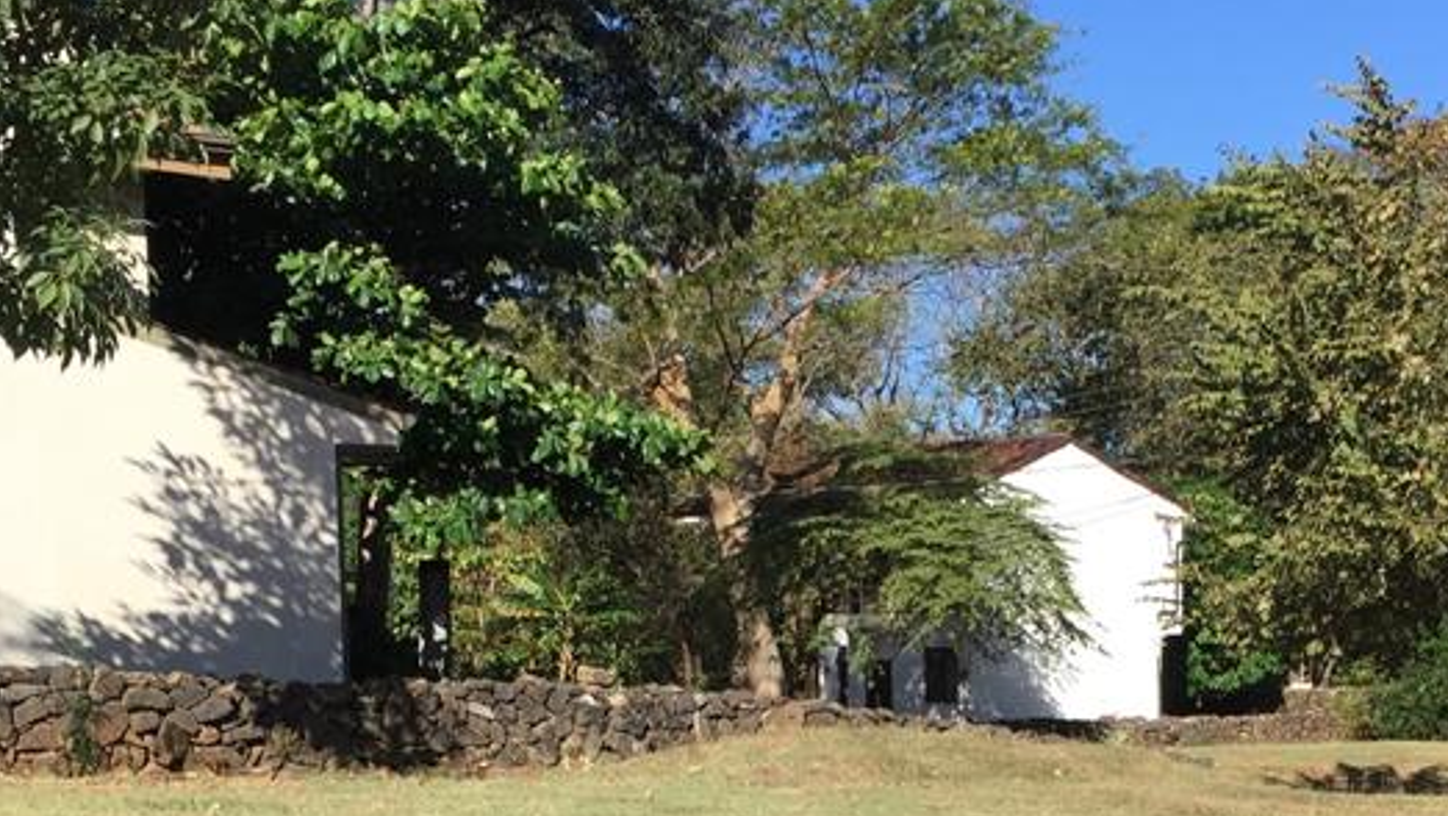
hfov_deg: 33.5
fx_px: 2381
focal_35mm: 62
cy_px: 874
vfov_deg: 18.7
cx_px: 971
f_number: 2.2
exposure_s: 1/1582
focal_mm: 4.15
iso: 32
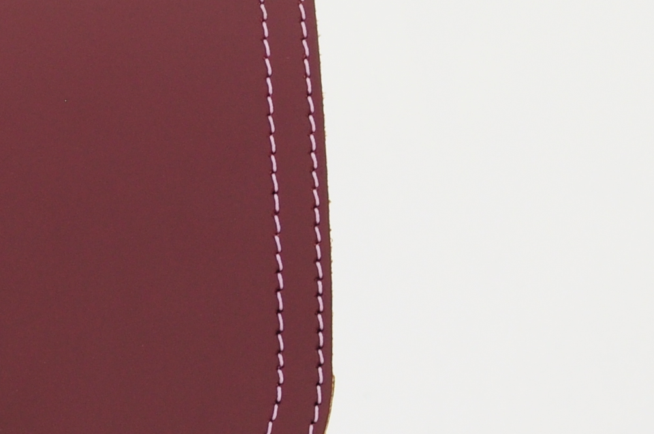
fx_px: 4192
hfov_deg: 8.6
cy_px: 420
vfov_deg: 5.9
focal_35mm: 231
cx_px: -544
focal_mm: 36
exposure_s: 1/25
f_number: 9
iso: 200
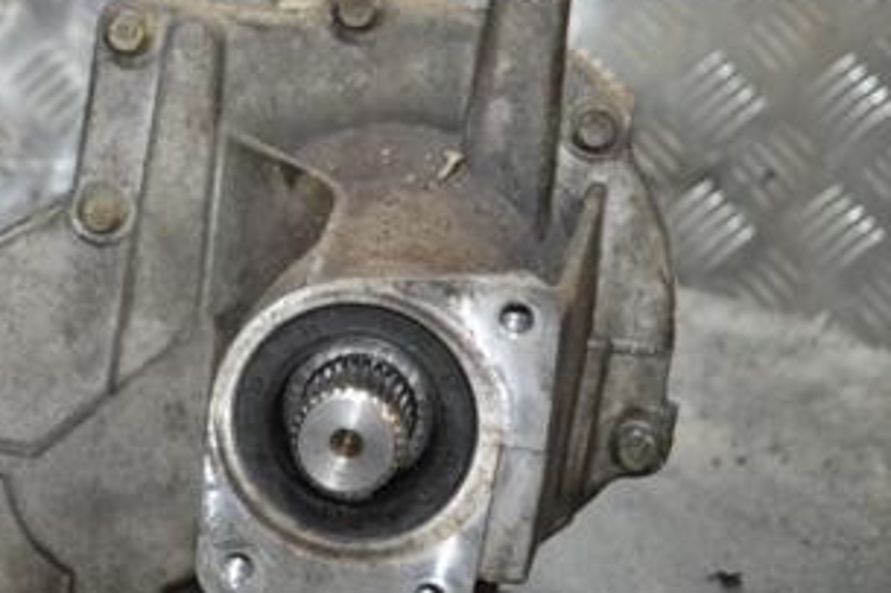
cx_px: 108
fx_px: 3067
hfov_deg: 16.3
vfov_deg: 11.0
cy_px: 260
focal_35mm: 124
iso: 3200
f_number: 5.3
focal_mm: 42
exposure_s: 1/60
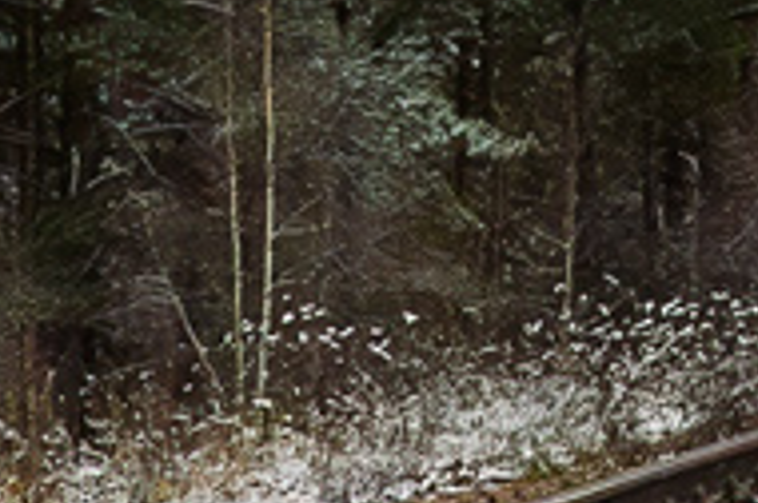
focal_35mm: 296
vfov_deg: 4.4
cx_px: 1843
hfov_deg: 6.6
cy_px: -1052
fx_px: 6221
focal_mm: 25
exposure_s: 1/500
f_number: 11
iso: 400
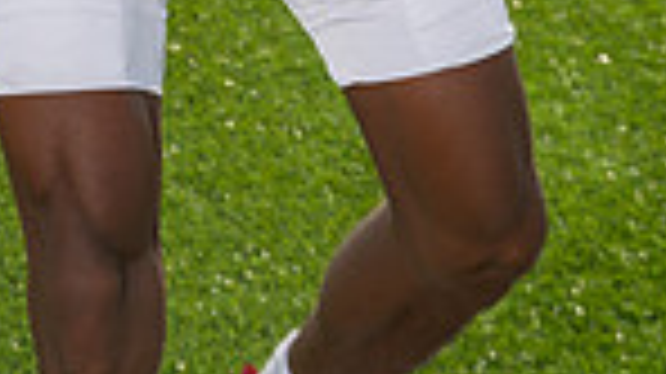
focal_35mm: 198
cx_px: 72
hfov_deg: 10.8
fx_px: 3494
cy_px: -581
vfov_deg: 5.8
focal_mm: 62
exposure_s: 1/250
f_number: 6.3
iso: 100
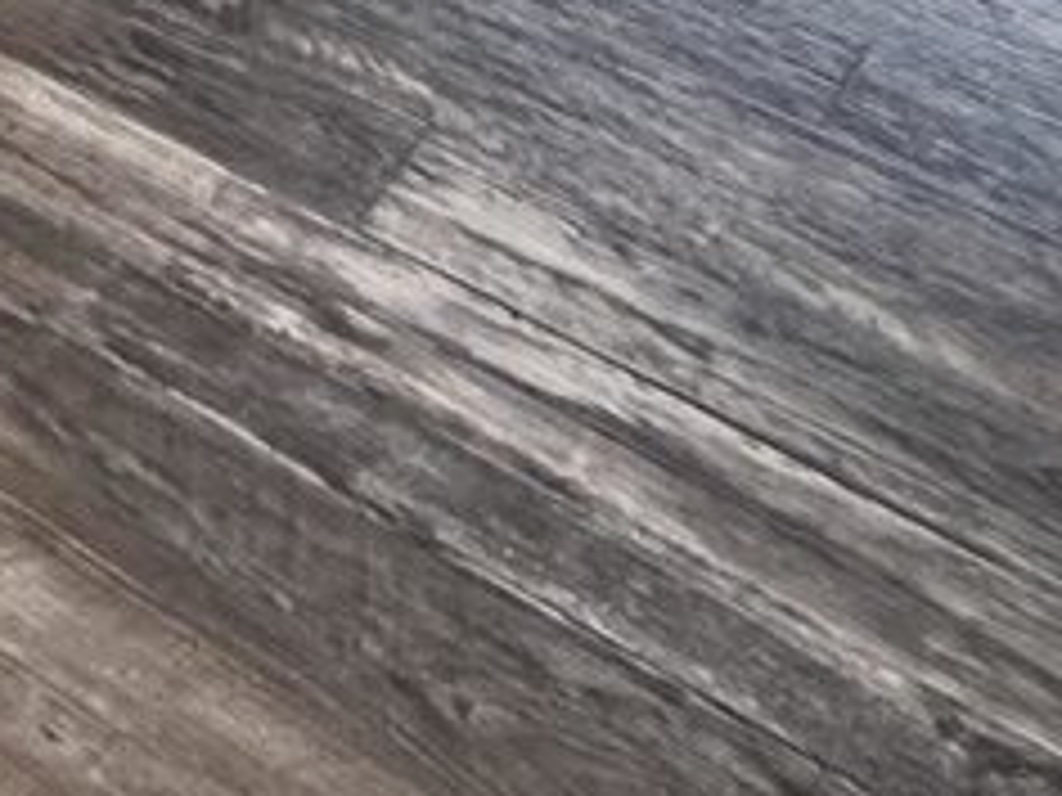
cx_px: -918
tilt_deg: -12.3
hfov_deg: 16.7
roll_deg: +0.3
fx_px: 2915
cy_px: -1295
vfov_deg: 11.7
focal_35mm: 95
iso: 200
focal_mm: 2.22
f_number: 2.2
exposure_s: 1/60
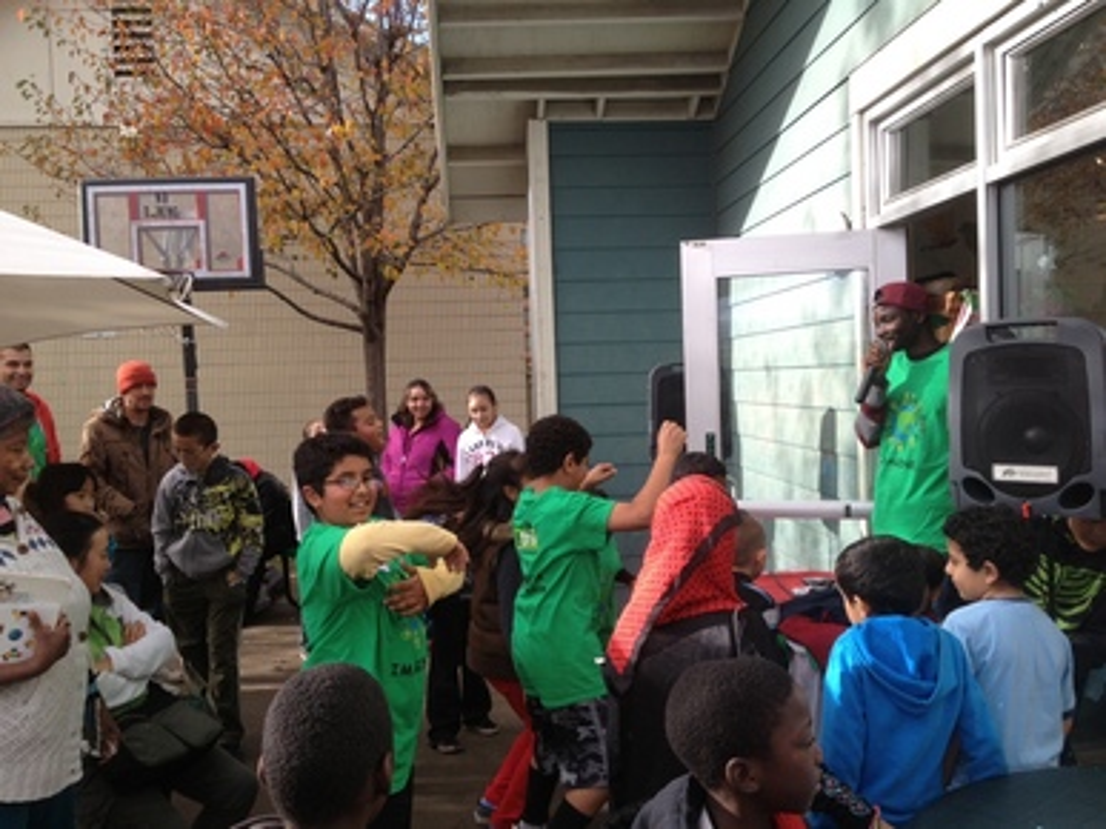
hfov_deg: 52.6
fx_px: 1118
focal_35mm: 35
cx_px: 553
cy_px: 414
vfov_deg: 40.7
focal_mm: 4.28
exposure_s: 1/449
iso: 50
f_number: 2.4
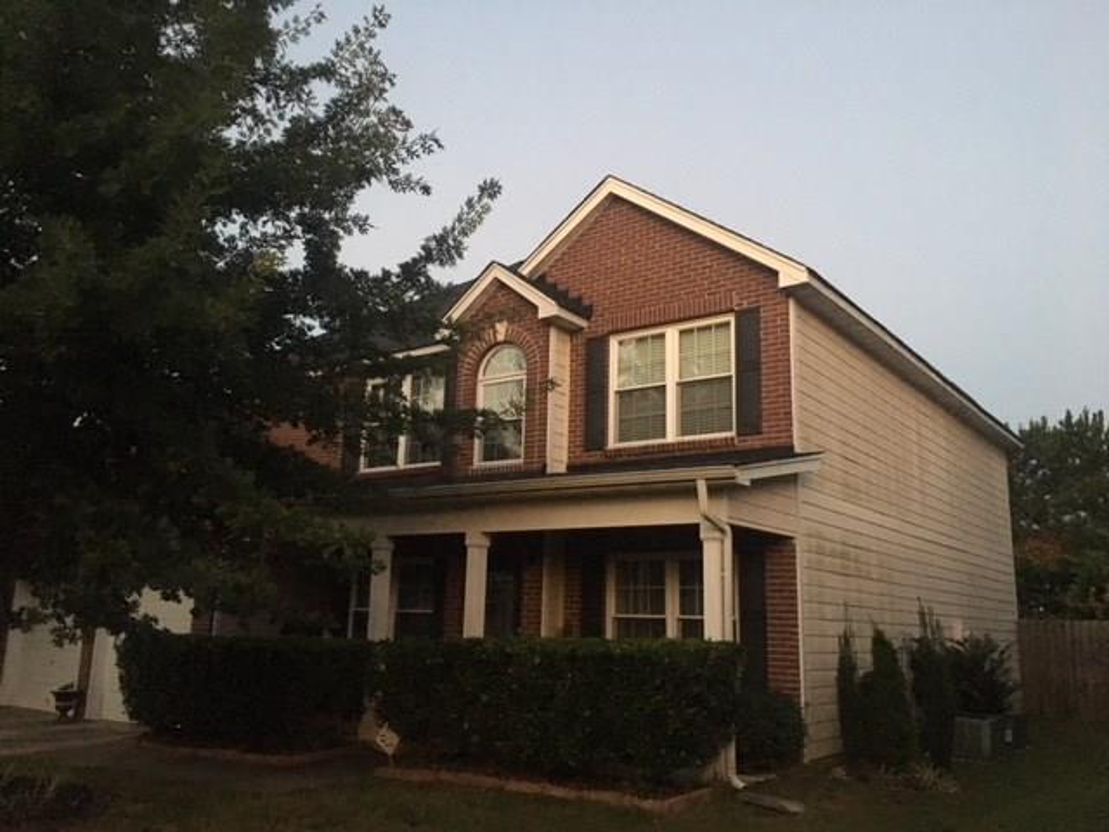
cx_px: 554
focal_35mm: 29
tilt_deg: +12.7
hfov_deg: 61.7
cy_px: 416
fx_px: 929
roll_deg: -1.7
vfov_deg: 48.2
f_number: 2.2
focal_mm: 4.15
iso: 320
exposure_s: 1/15
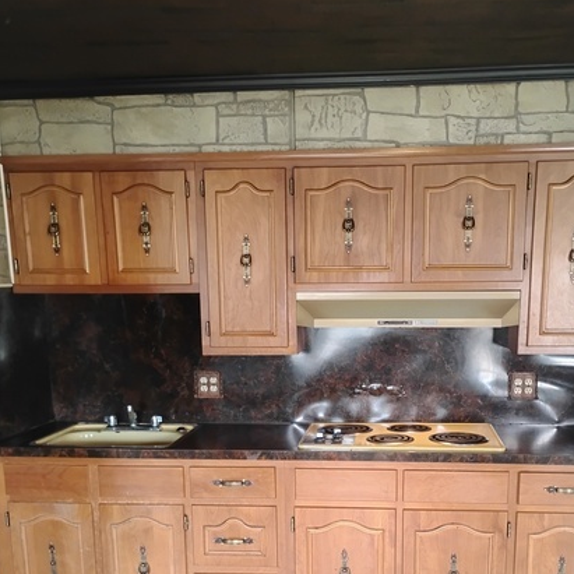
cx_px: 324
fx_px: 750
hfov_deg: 41.8
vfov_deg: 40.3
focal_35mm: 40
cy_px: 451
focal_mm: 4.26
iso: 1356
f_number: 1.8
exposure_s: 1/40
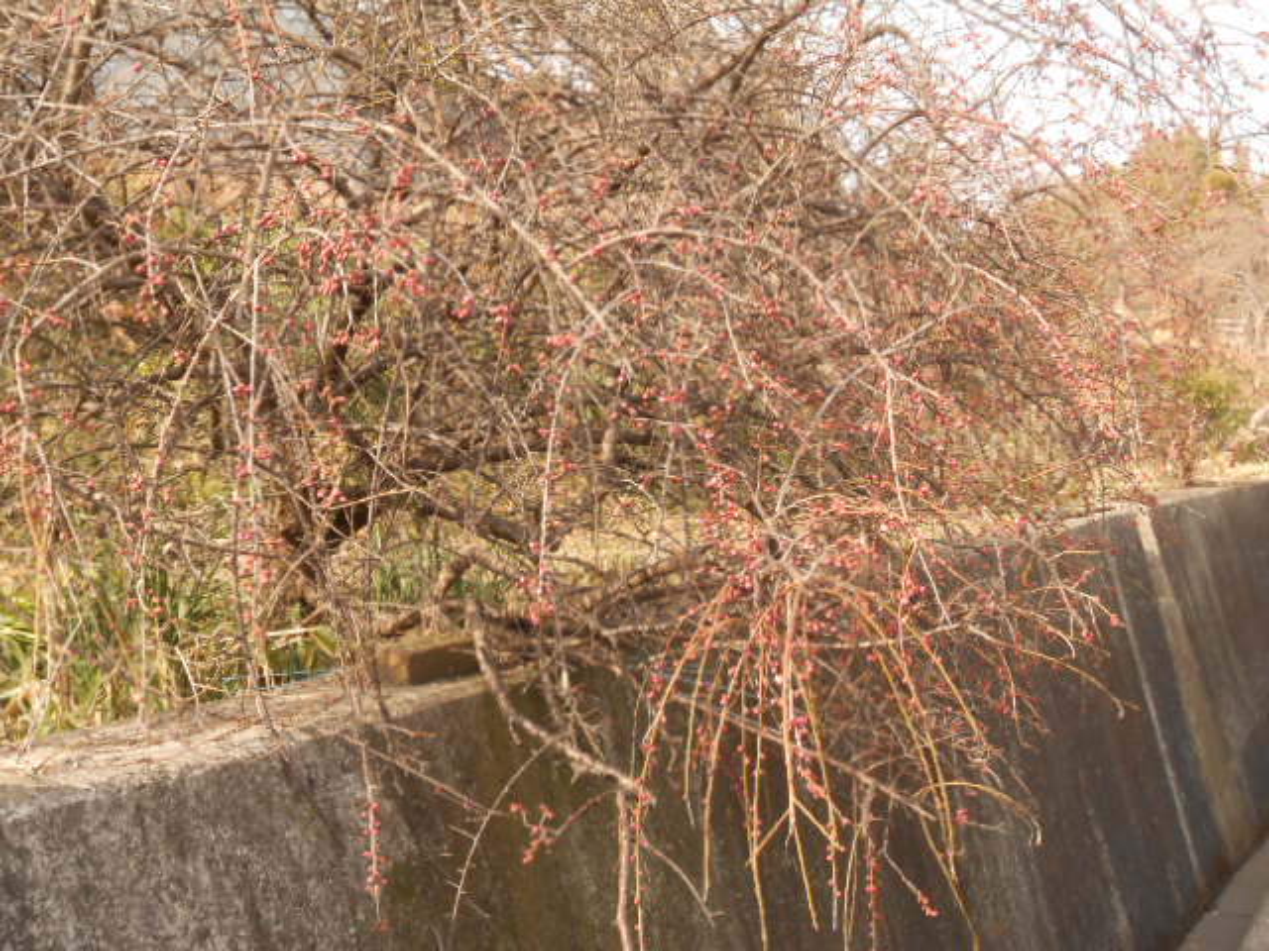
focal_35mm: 49
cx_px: 634
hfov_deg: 38.9
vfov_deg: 29.7
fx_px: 1796
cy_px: 476
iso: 160
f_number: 4.8
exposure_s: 1/250
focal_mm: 8.8
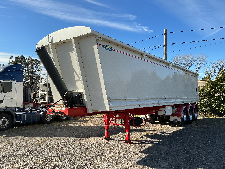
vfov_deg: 48.2
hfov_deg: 61.7
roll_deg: -0.6
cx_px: 112
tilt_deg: +3.0
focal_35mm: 29
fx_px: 188
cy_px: 84
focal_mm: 3
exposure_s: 1/1279
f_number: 1.8
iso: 25
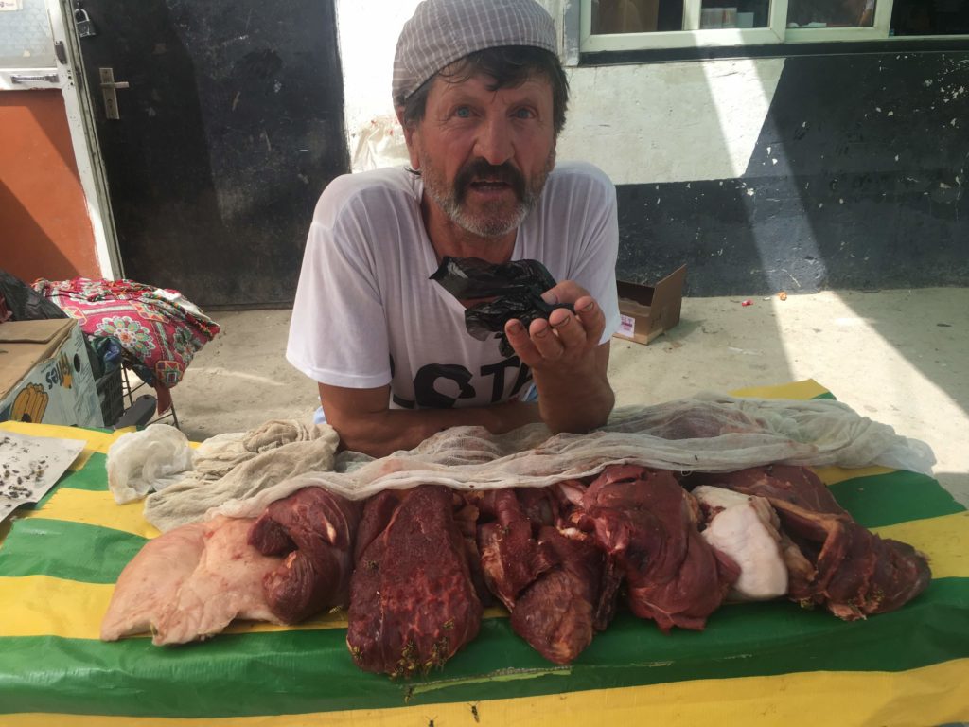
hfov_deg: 61.7
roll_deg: +1.0
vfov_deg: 48.2
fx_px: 812
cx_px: 484
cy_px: 364
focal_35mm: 29
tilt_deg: -24.0
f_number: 2.2
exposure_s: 1/427
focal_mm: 4.15
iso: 25
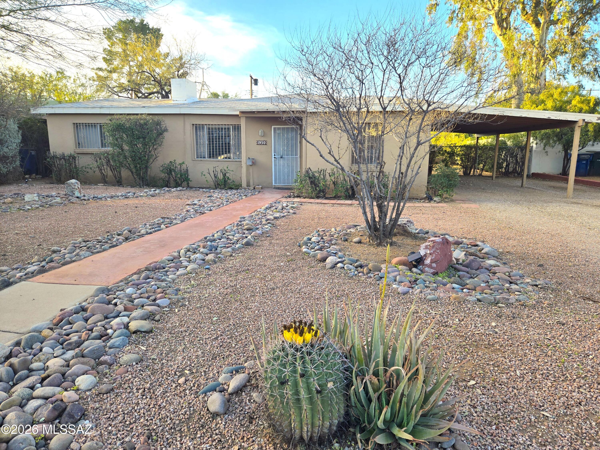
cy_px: 225
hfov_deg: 73.9
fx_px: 399
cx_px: 300
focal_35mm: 23
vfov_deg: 58.9
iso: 25
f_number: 1.8
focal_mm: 5.4
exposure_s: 1/354
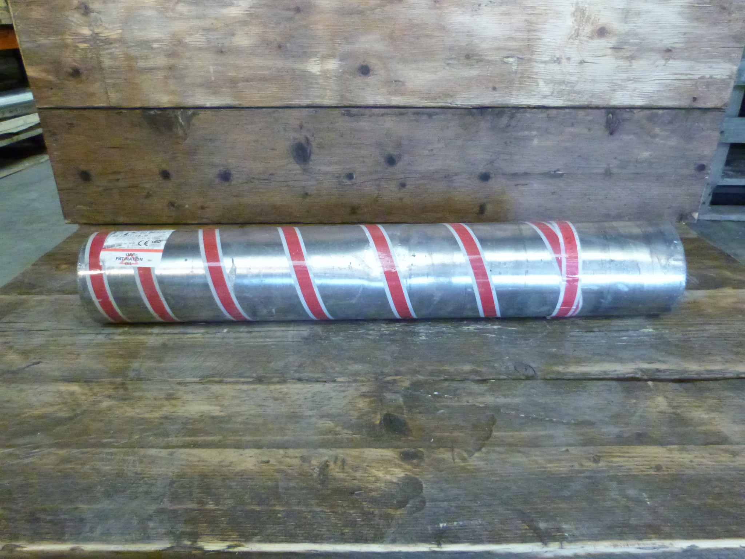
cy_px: 280
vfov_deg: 54.9
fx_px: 538
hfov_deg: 69.4
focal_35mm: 25
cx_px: 372
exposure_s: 1/80
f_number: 2.8
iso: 1600
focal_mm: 4.5
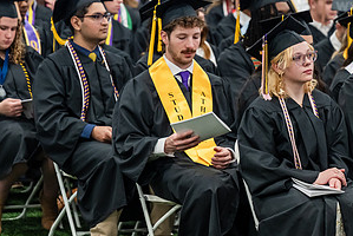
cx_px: 282
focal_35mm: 252
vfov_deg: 5.5
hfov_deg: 8.1
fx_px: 2473
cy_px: 30
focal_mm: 130
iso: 2500
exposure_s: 1/200
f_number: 3.2
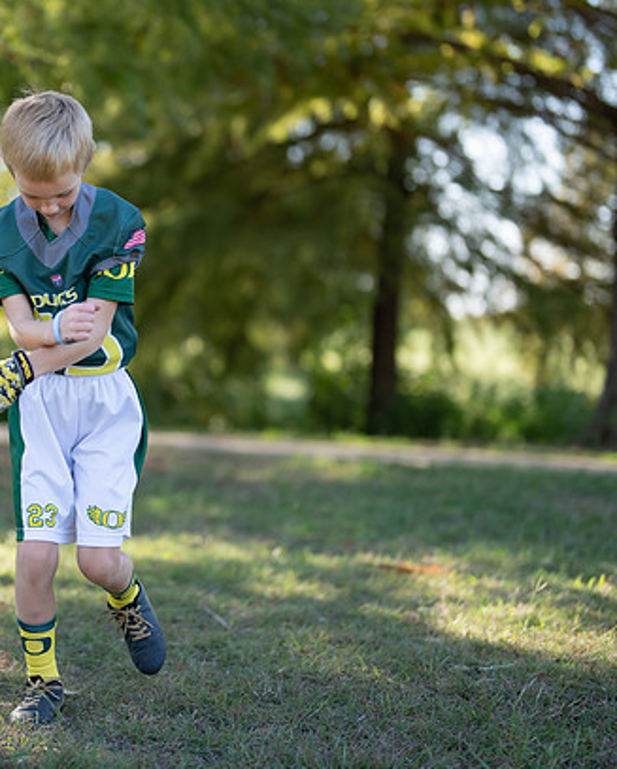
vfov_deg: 23.3
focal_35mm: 82
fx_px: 1870
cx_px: 120
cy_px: 361
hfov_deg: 18.6
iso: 100
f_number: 1.2
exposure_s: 1/1250
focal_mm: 50
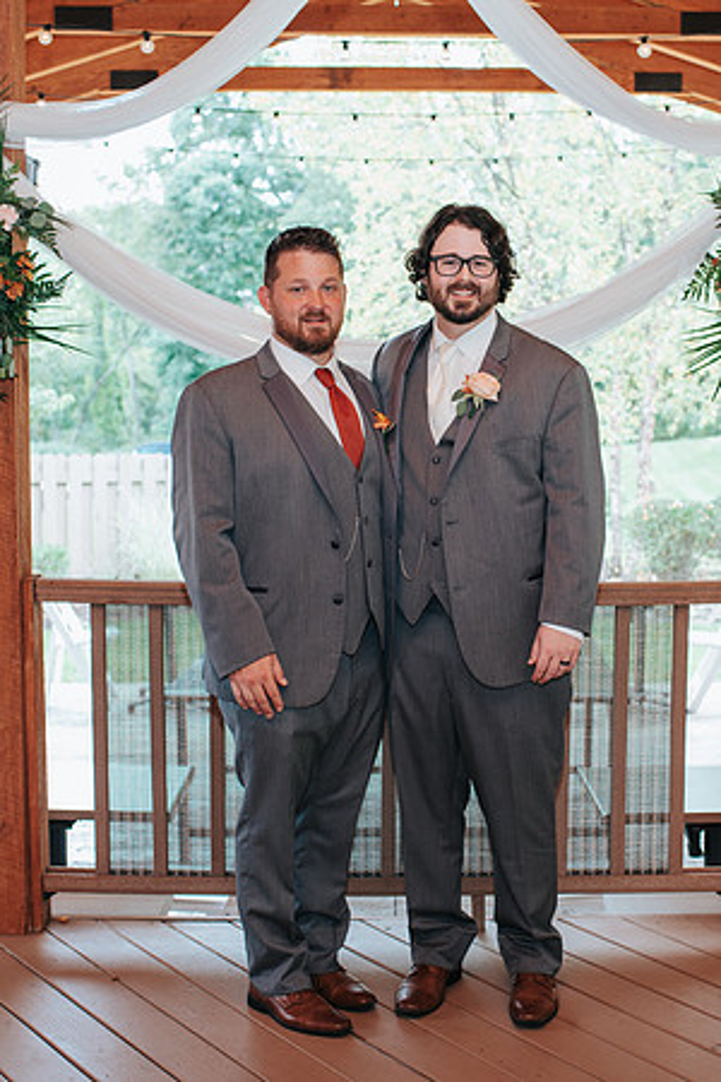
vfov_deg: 37.8
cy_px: 541
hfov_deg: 25.6
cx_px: 447
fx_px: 1579
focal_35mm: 53
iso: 400
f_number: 3.2
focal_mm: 35
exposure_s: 1/200
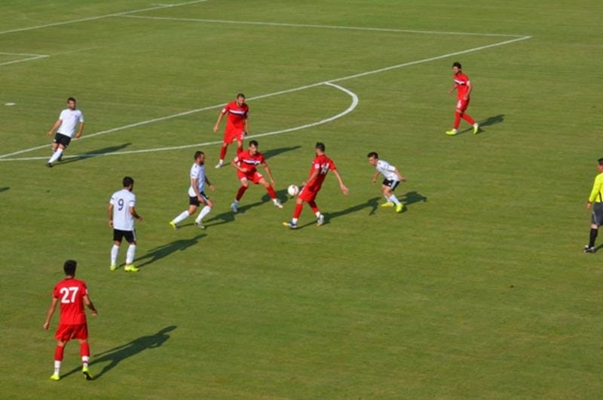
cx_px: 302
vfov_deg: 8.7
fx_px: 2633
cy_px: 200
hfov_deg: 13.1
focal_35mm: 158
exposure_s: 1/250
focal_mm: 105
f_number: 29
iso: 1000
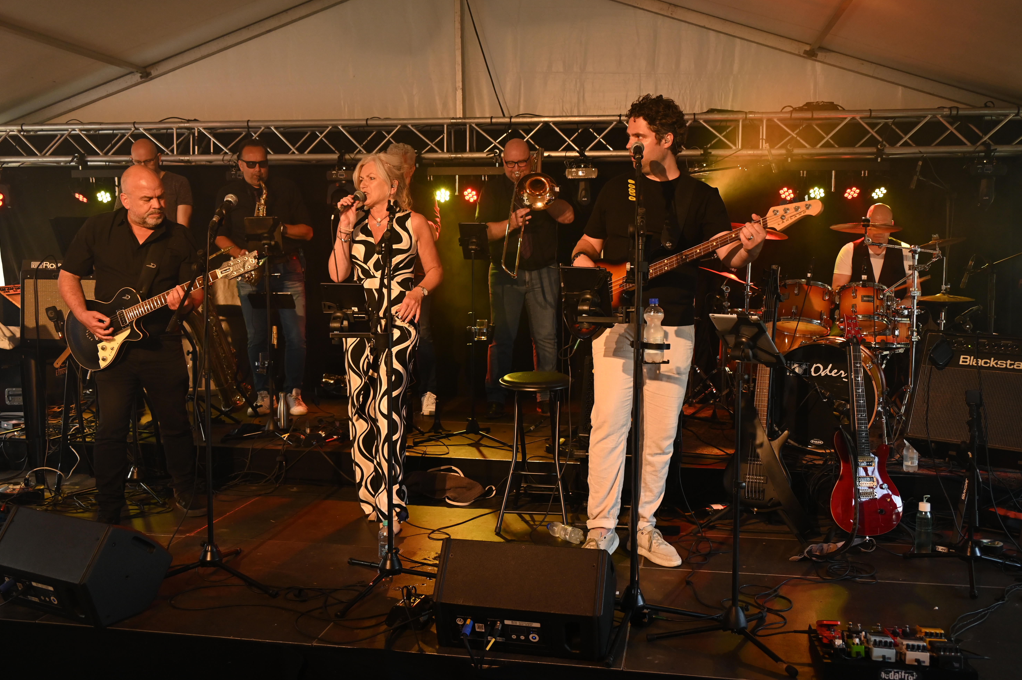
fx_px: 965
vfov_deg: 38.8
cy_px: 336
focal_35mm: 34
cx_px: 517
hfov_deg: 55.8
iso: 1600
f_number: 4.8
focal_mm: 33
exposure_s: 1/125
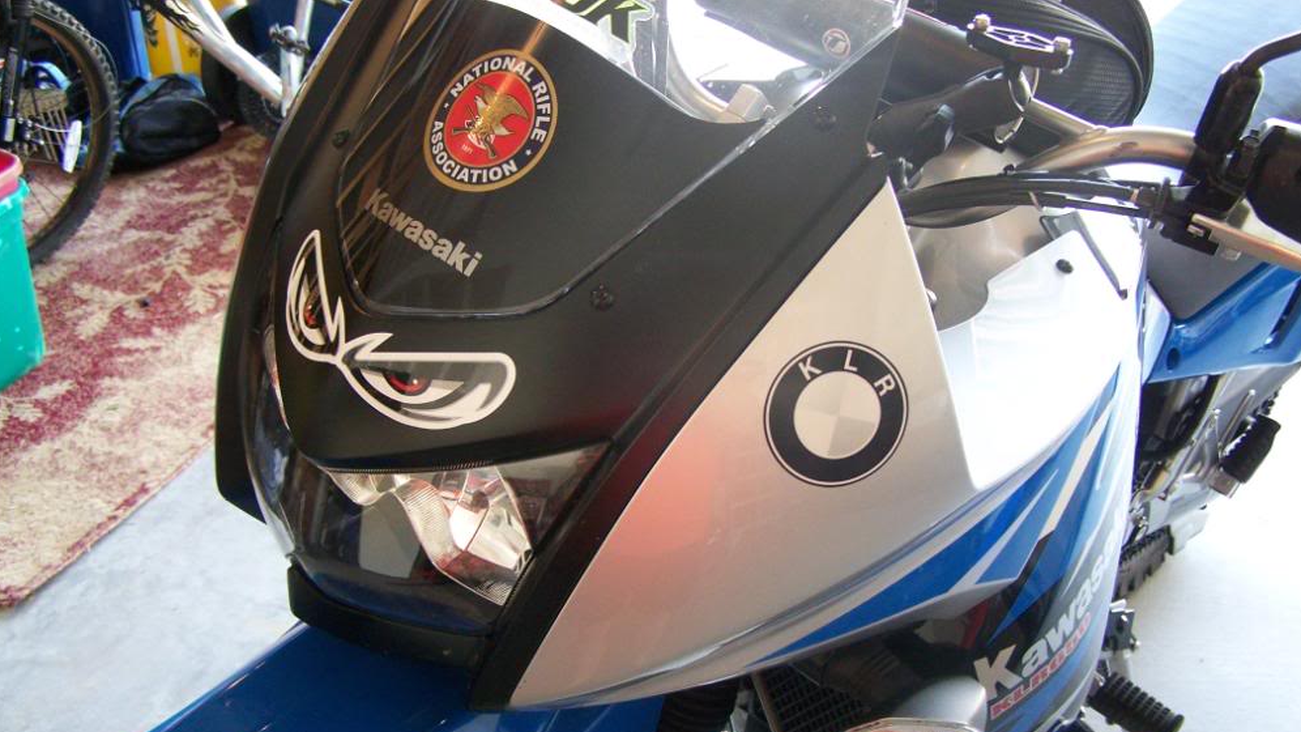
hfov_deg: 48.4
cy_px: 410
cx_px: 653
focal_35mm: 42
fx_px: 1449
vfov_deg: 28.3
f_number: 2.8
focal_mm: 6.3
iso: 160
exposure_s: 1/25
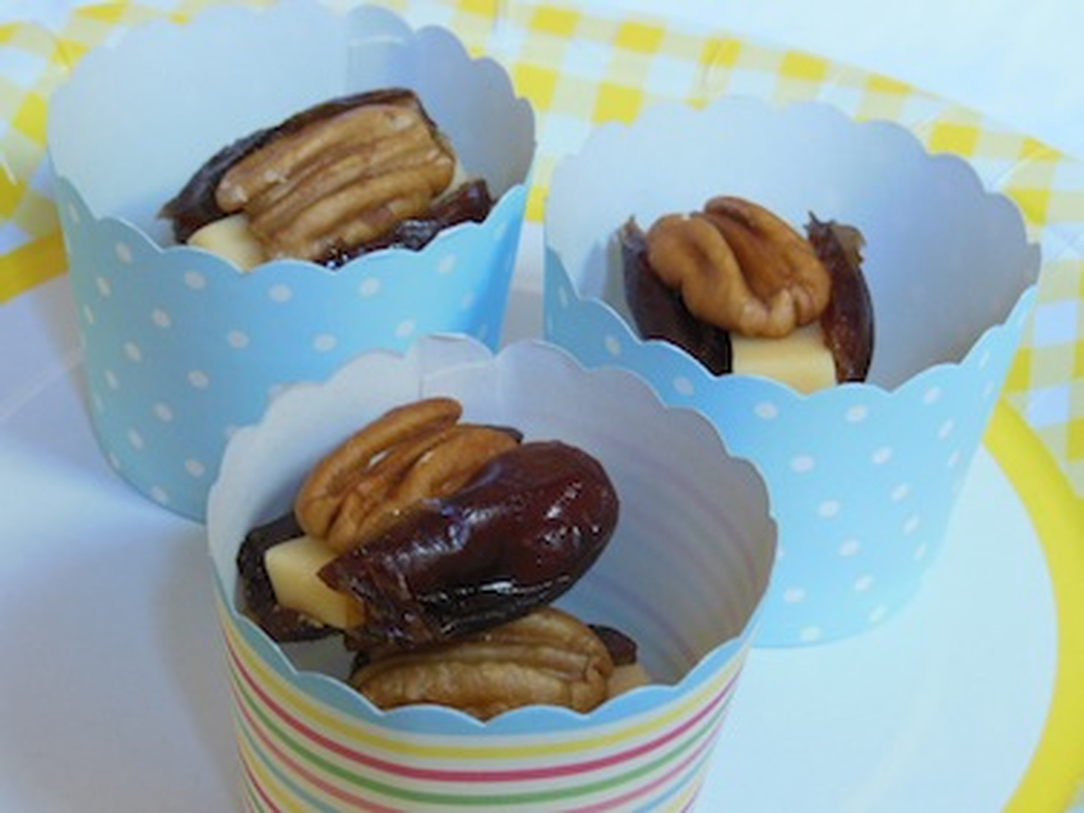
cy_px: 406
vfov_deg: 13.8
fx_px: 3350
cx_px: 542
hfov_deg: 18.4
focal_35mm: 107
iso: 400
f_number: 5.7
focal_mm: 19.1
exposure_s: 1/5
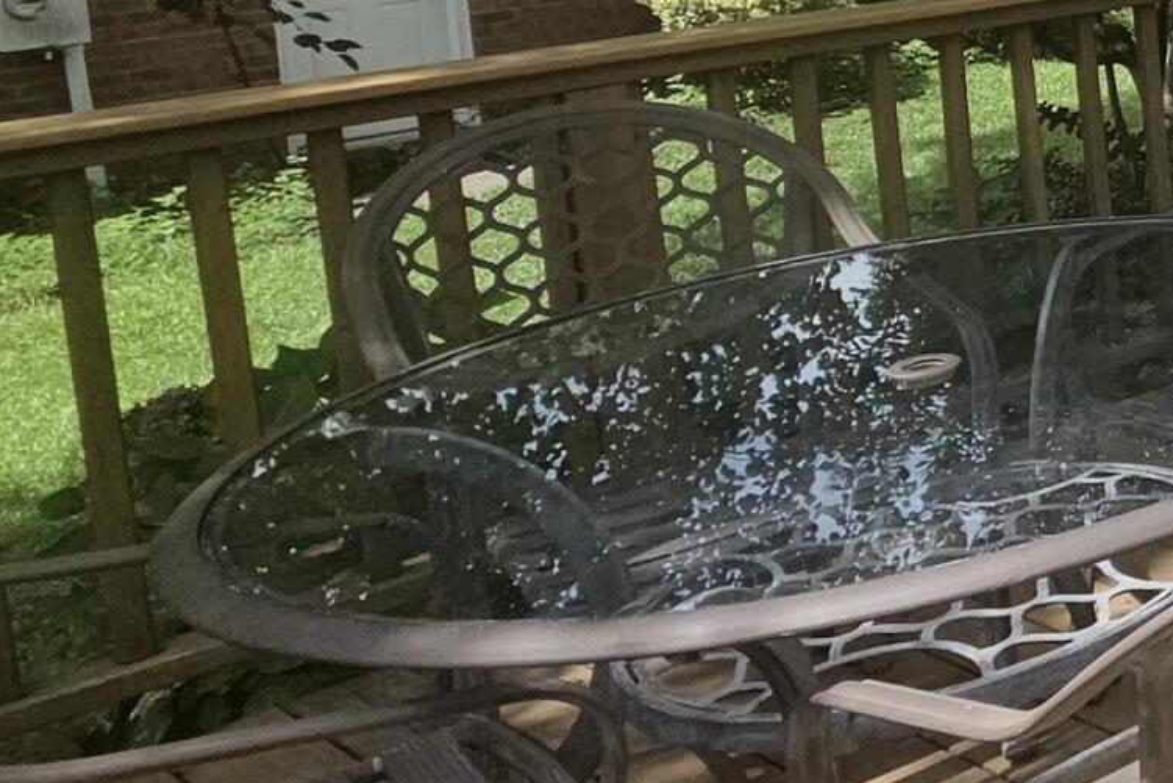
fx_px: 1760
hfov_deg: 23.9
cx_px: 1965
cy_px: -80
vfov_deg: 23.5
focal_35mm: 54
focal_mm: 2.2
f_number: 1.9
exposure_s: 1/861
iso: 20
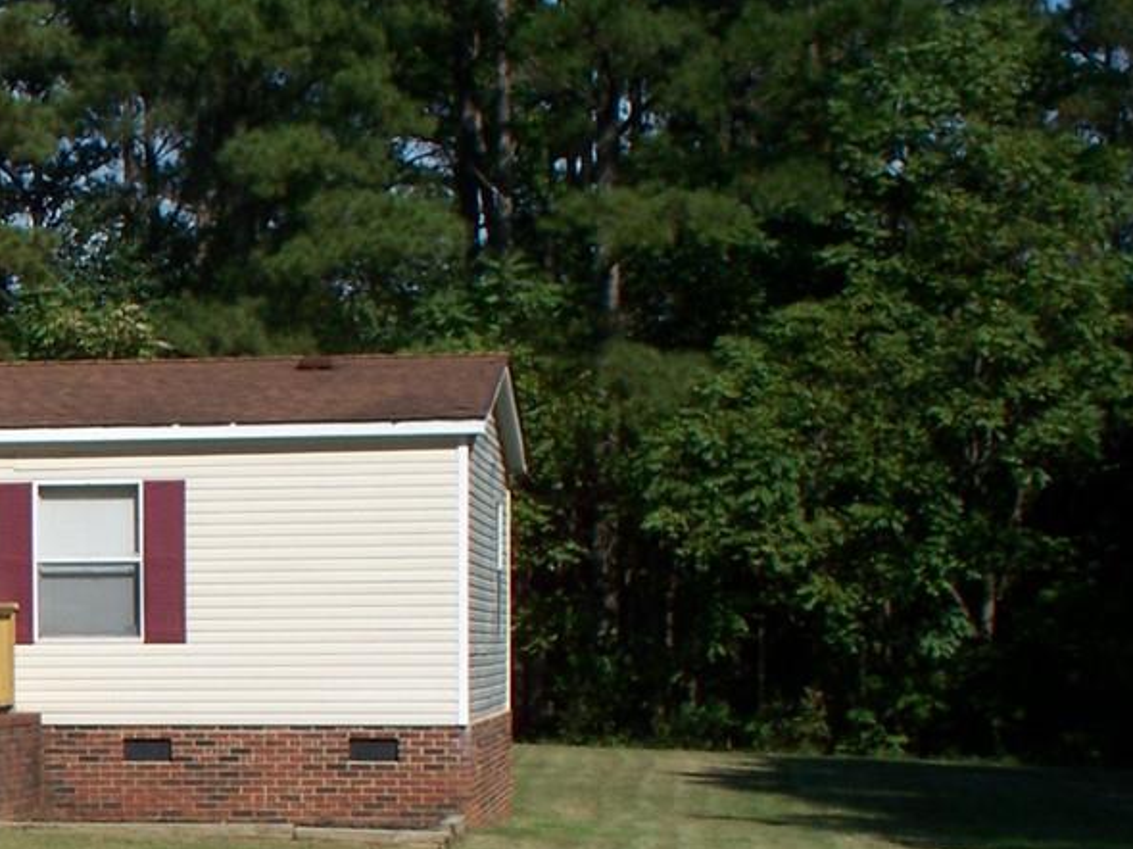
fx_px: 4090
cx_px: -570
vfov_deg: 11.7
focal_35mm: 125
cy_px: 828
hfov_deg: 14.7
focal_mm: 7.54
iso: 64
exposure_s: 1/640
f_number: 5
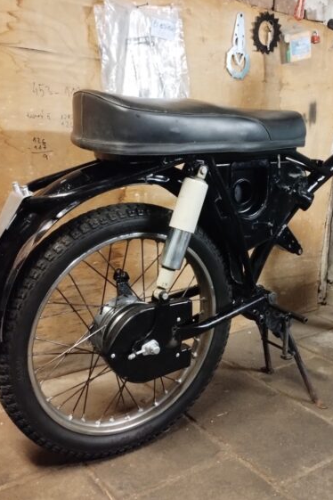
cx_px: 243
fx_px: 541
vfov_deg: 49.6
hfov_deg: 33.6
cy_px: 249
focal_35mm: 39
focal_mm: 4.27
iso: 2213
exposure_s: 1/14
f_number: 1.8
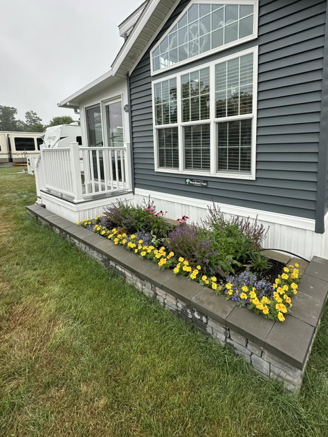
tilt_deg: -5.6
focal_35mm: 17
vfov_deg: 89.9
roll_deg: -0.5
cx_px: 188
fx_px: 215
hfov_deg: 74.3
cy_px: 176
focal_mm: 2.22
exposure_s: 1/225
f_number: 2.2
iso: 40
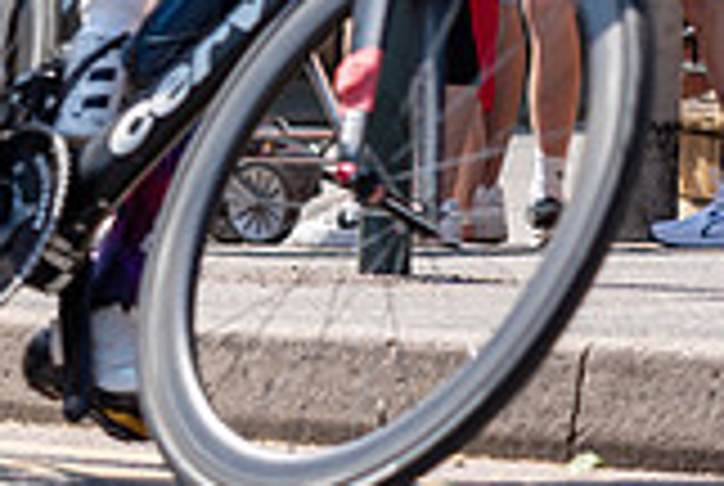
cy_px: -566
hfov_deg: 5.9
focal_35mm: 341
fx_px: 6870
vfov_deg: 4.0
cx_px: -725
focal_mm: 75
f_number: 4
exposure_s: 1/800
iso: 160
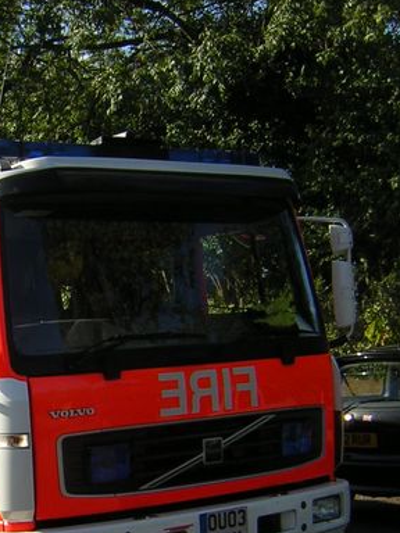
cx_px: 14
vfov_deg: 25.8
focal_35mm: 75
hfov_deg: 19.2
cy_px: 365
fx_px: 1156
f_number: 5.4
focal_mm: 5.2
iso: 100
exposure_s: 1/251
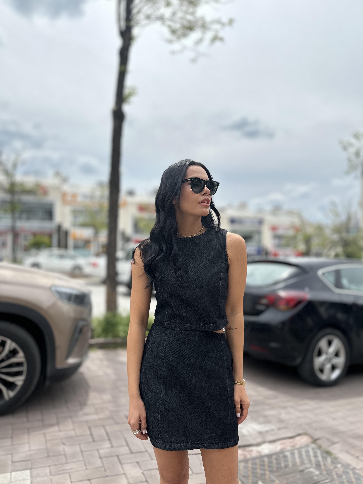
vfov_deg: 69.4
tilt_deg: +1.0
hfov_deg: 54.9
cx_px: 188
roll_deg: -0.5
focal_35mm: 25
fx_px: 350
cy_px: 243
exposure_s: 1/7042
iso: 80
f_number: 1.78
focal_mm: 6.86
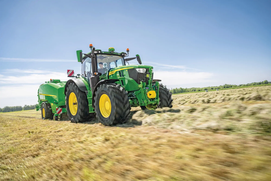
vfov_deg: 53.1
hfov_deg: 73.7
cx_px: 136
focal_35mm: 24
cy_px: 90
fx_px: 181
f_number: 6.3
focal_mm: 24
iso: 40
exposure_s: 1/20
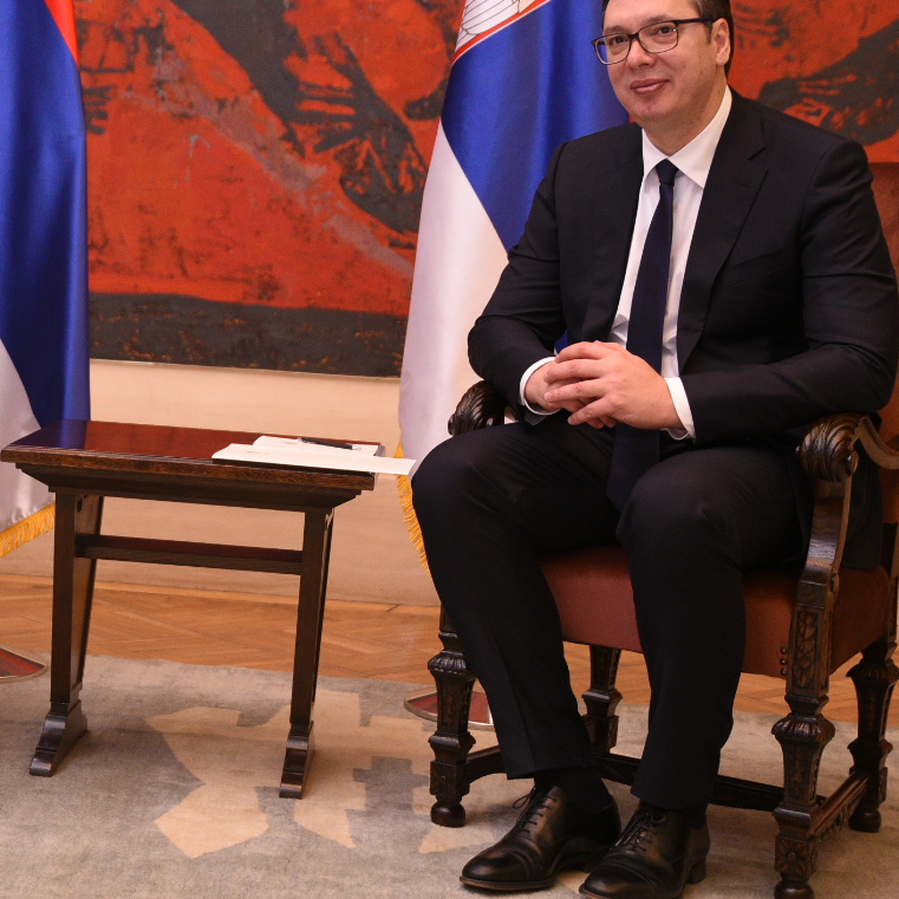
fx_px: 2233
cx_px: 196
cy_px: 334
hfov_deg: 22.5
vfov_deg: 22.7
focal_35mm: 76
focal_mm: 42
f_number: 4
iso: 1600
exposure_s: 1/200
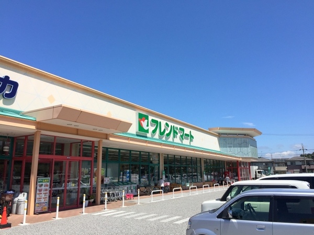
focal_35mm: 29
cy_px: 118
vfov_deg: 48.2
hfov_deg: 61.7
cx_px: 157
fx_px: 263
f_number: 2.2
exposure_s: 1/2825
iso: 32
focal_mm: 4.15
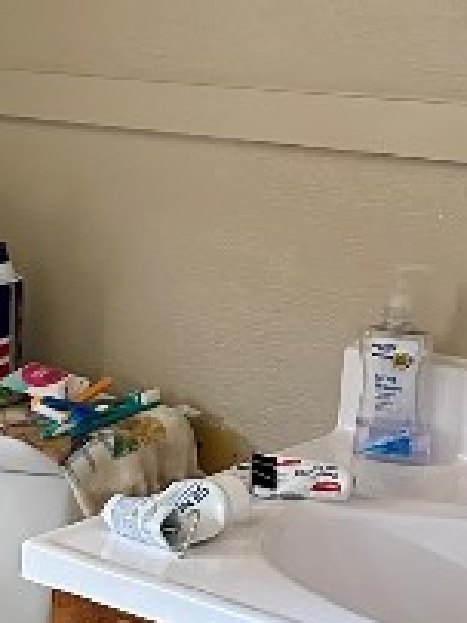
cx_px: 92
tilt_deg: -6.5
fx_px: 1639
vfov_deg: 21.4
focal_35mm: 91
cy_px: 184
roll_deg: -2.0
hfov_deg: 16.1
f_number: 1.78
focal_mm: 6.86
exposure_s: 1/58
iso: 1000
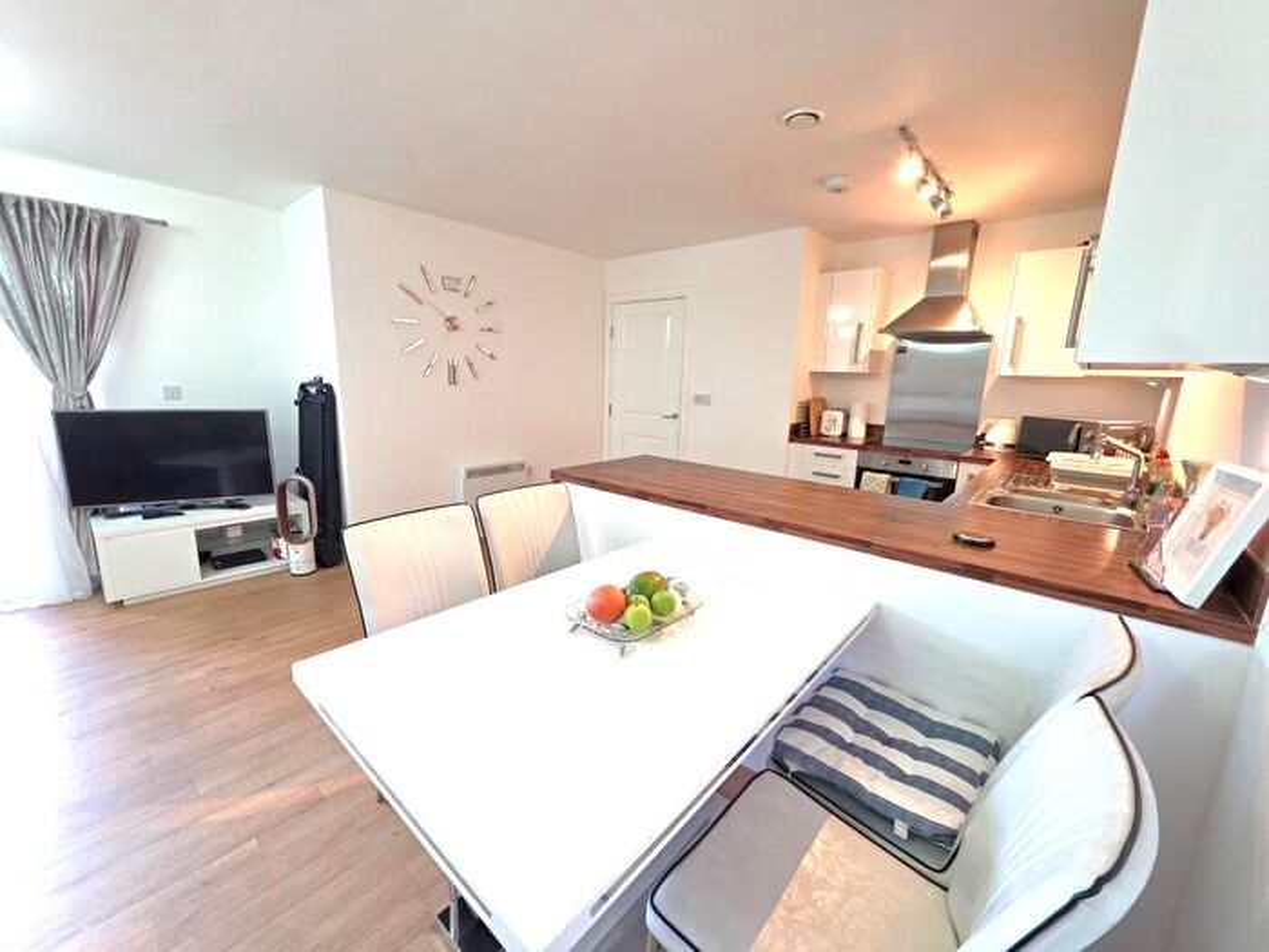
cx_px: 634
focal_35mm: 13
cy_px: 476
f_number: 1.9
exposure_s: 1/100
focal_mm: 2.2
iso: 250
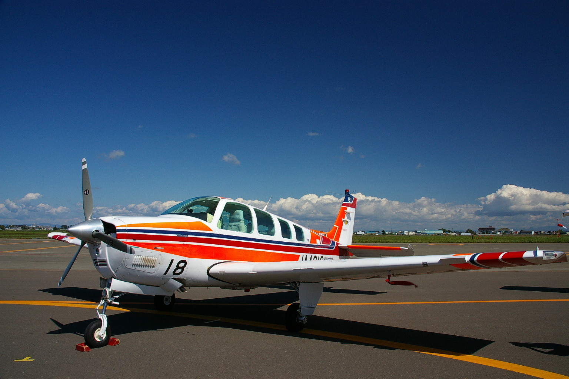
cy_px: 190
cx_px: 284
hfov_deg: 67.4
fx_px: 427
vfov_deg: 47.9
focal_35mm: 27
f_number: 13
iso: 400
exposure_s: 1/180
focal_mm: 18
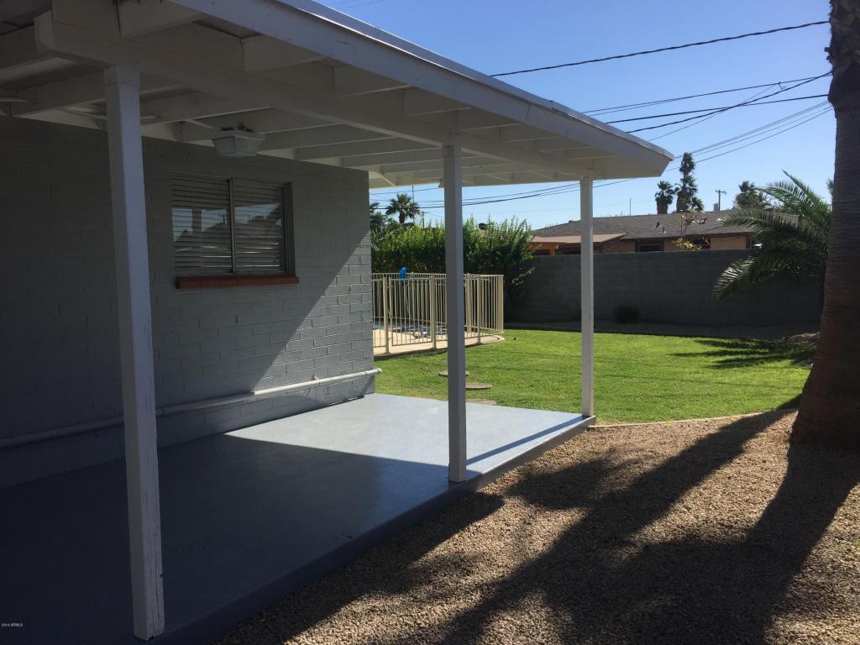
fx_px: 720
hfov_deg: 61.7
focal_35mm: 29
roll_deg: +2.6
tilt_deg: -3.8
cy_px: 322
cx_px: 430
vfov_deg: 48.2
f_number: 2.2
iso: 32
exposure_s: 1/2198
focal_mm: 4.15
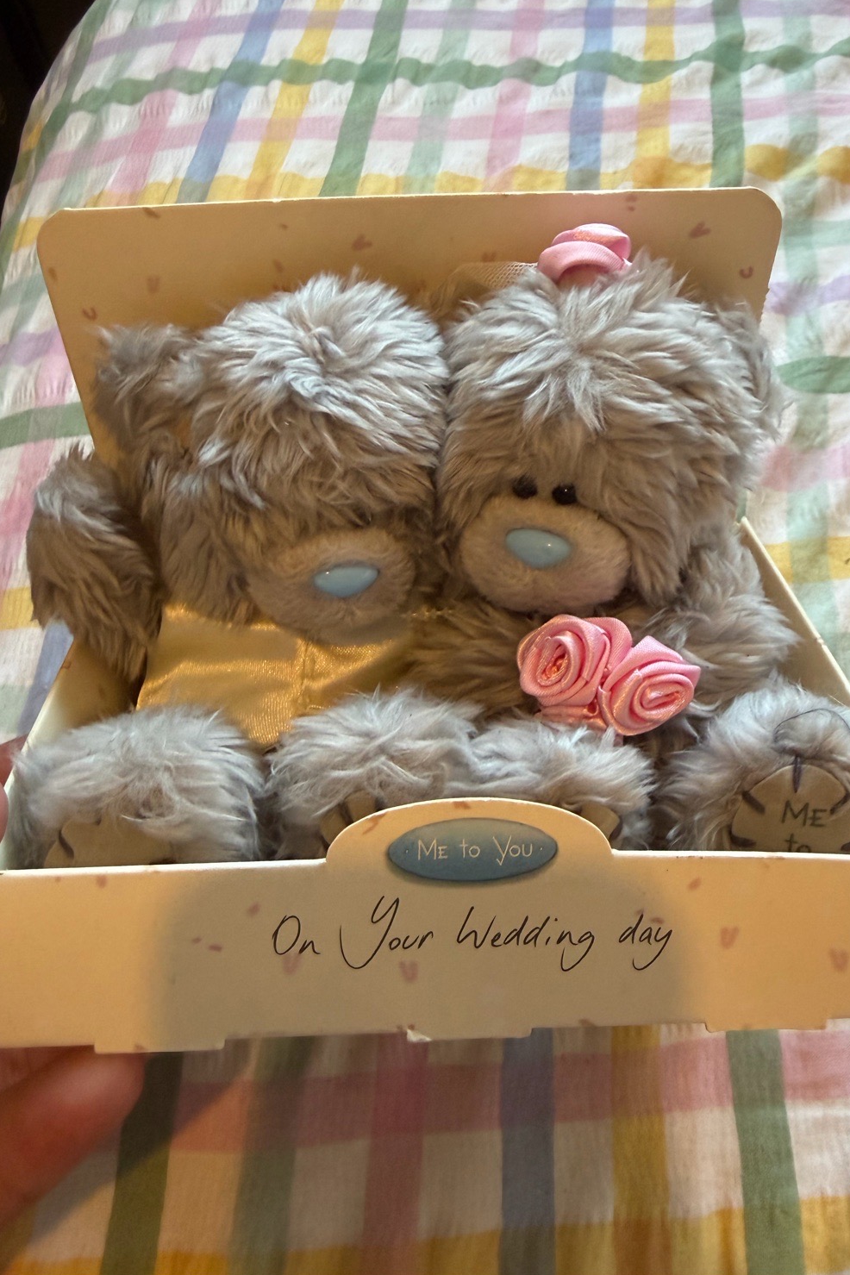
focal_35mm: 27
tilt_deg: -57.9
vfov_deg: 67.3
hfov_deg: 47.9
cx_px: 469
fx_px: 956
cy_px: 590
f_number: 2.2
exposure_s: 1/89
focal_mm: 2.22
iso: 320
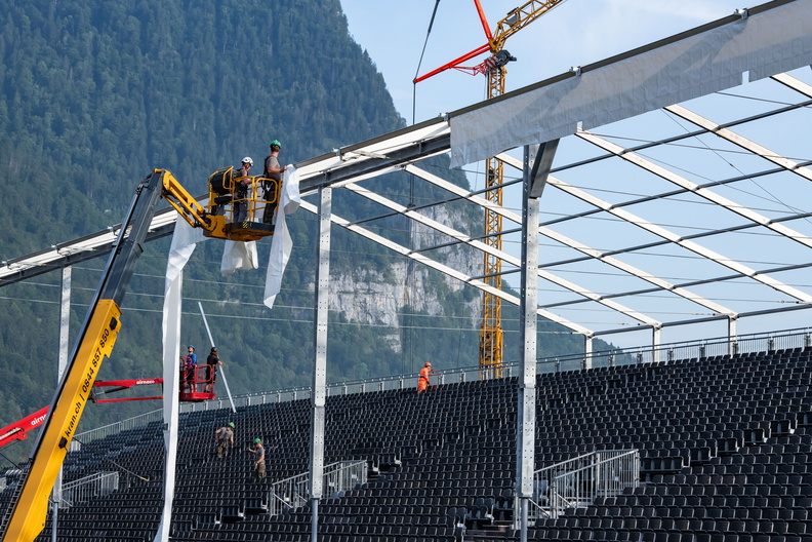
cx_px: 406
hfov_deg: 19.5
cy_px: 271
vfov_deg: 13.0
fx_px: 2368
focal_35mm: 105
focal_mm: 105
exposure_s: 1/640
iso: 800
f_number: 10
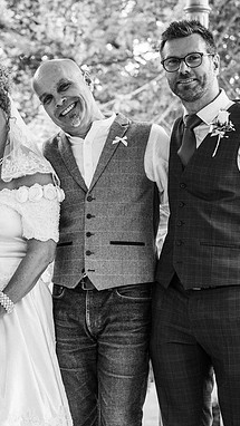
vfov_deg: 15.9
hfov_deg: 8.9
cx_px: -33
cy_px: 212
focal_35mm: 135
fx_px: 1527
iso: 400
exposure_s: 1/200
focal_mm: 85
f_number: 5.6
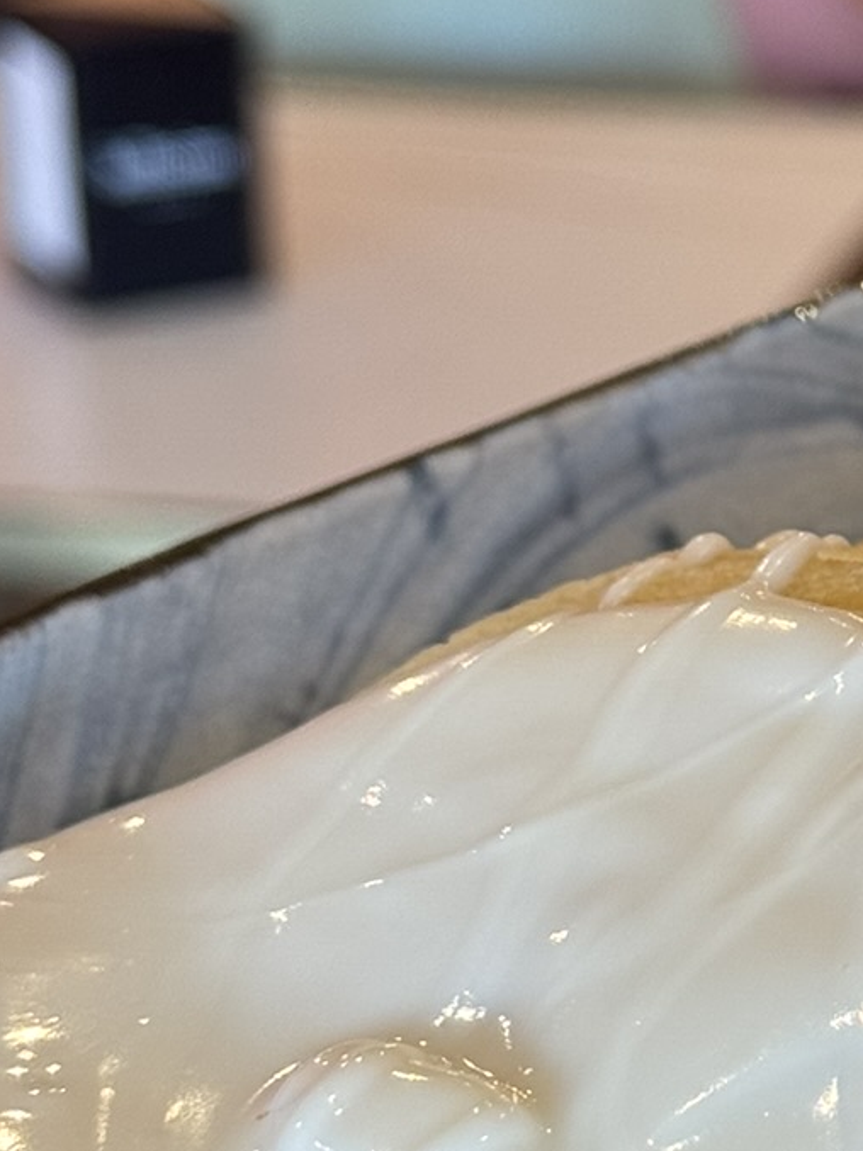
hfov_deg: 10.0
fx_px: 4823
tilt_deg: -20.5
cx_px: 1189
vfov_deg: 13.6
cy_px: 457
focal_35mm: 145
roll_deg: +0.4
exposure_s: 1/100
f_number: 1.78
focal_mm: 6.76
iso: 80
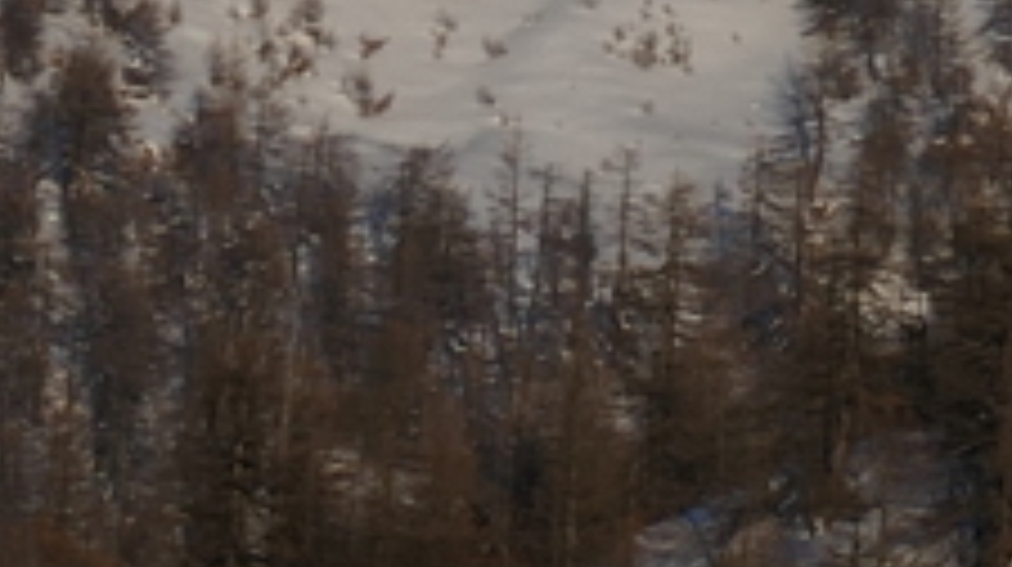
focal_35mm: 1943
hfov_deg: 1.1
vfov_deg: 0.6
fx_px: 52083
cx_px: 634
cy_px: -700
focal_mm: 91
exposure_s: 1/800
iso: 125
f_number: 7.1
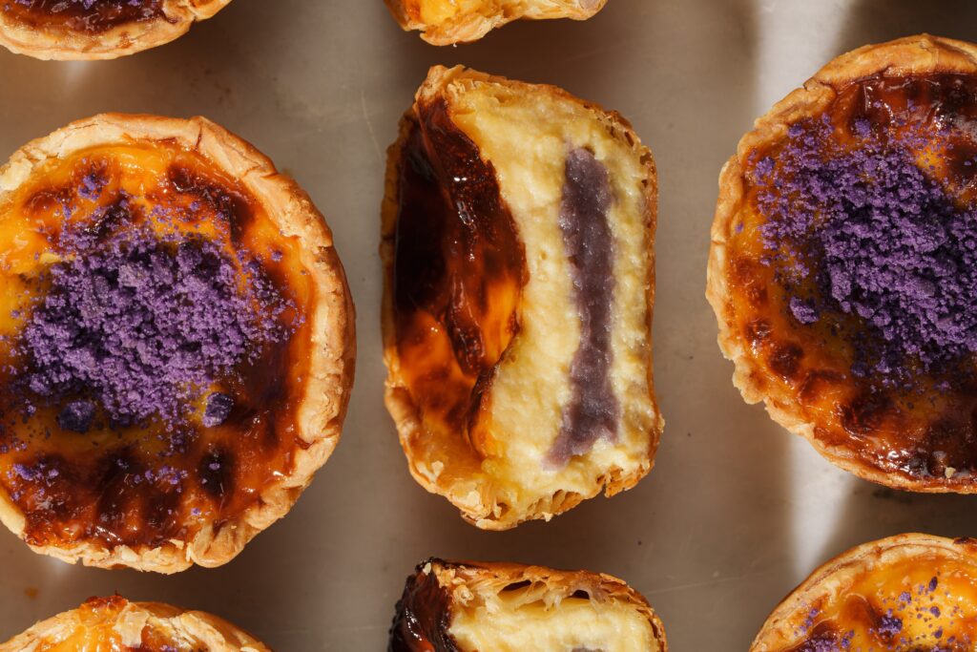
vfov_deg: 15.2
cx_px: 488
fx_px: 2448
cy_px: 326
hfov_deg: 22.6
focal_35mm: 90
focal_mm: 90
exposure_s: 1/200
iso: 160
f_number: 11
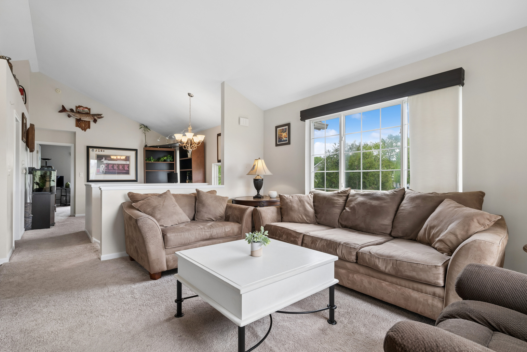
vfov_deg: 70.4
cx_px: 264
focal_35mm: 17
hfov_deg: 93.3
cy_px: 176
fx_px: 249
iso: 400
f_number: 8
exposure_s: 1/60
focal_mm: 17
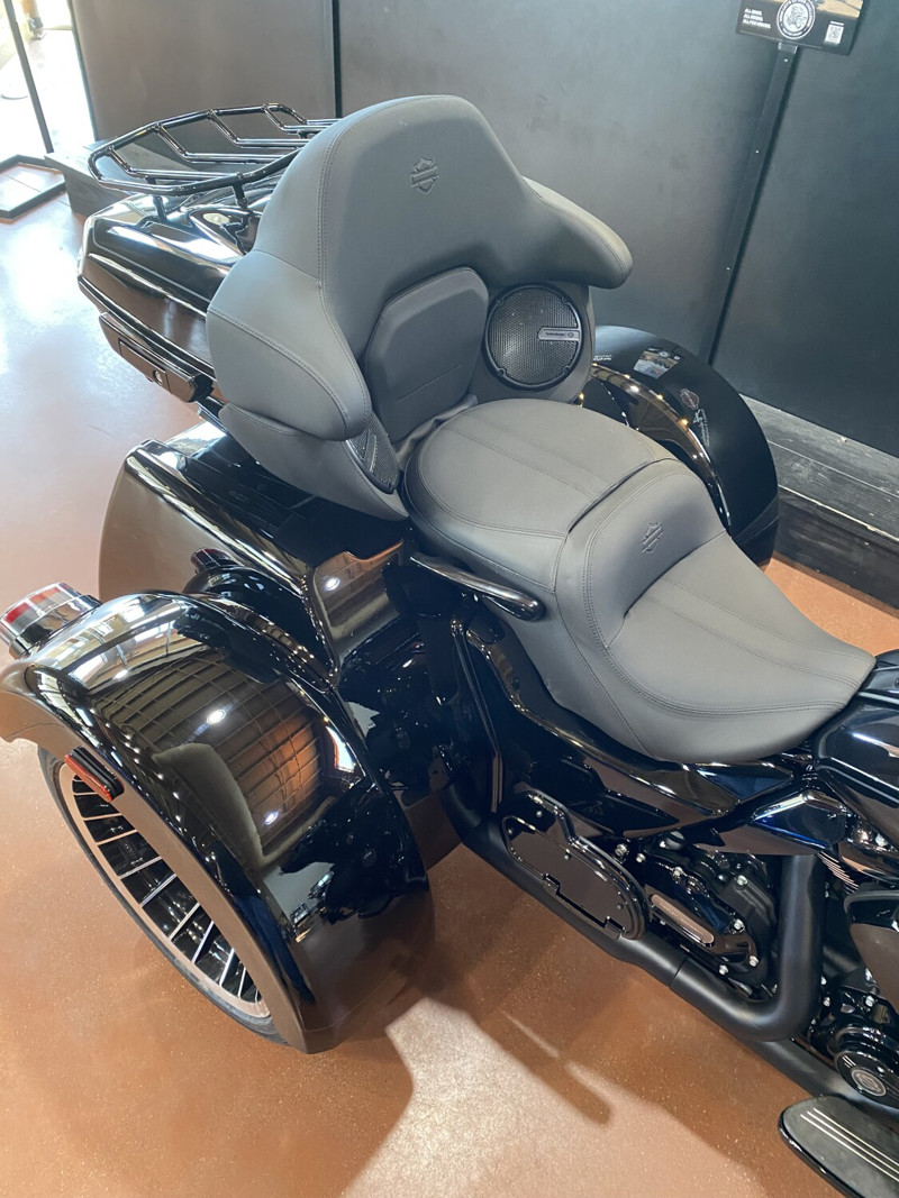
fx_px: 900
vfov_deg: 67.3
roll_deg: -3.3
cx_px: 450
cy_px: 599
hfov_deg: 53.1
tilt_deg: -43.1
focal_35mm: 26
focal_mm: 4.25
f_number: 1.8
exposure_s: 1/60
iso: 400
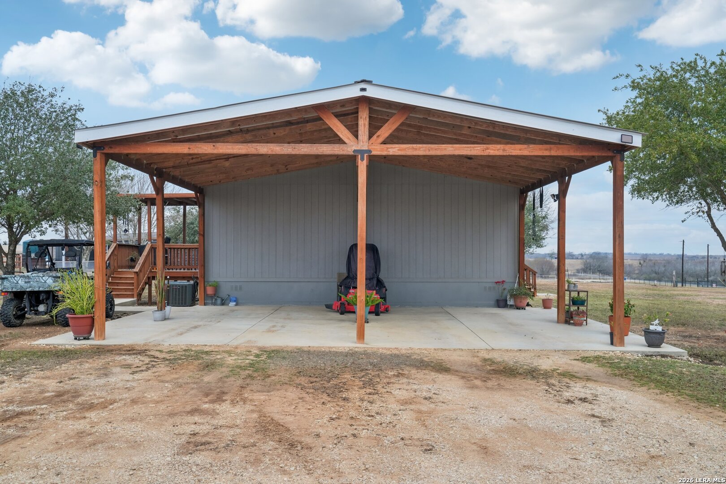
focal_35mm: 32
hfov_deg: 58.7
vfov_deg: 41.1
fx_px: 645
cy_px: 242
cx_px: 363
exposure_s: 1/20
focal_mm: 32
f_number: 8
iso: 200
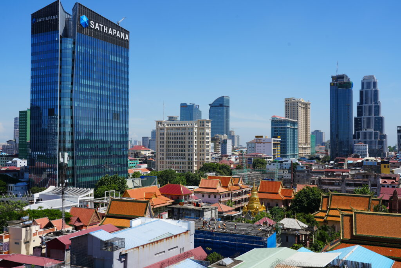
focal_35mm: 36
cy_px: 134
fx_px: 401
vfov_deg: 36.9
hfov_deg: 53.1
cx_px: 200
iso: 100
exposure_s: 1/200
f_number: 10
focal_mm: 36
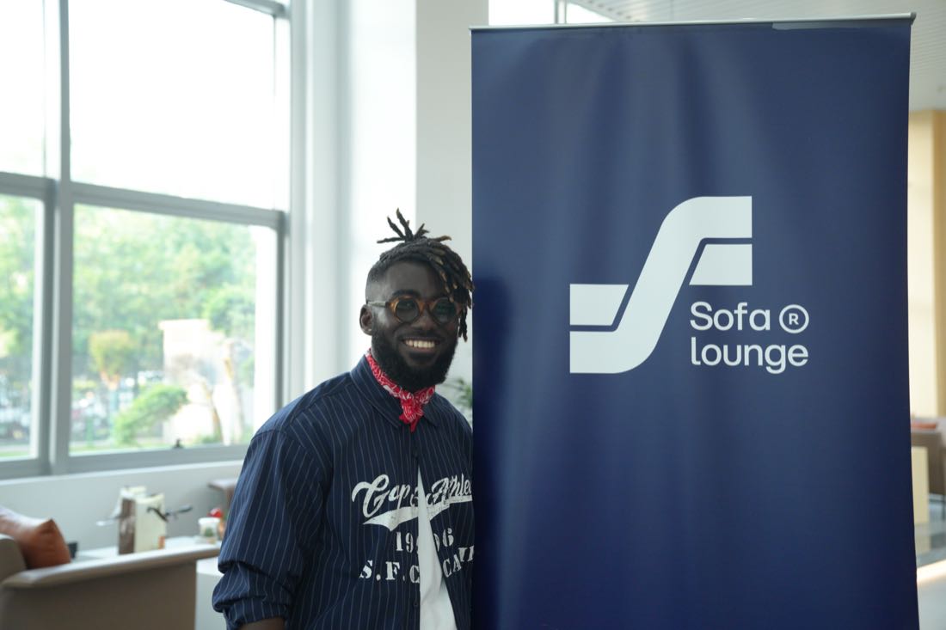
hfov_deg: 43.6
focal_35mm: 45
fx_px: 1182
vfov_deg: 29.9
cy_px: 315
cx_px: 473
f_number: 3.5
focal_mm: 45
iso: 2500
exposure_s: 1/200
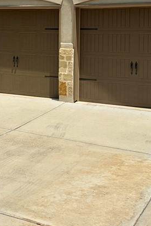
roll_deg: +1.0
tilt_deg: -3.0
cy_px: 50
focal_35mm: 67
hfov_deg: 19.8
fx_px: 421
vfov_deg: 29.5
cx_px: 3
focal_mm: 5.96
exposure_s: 1/6993
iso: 50
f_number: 1.6
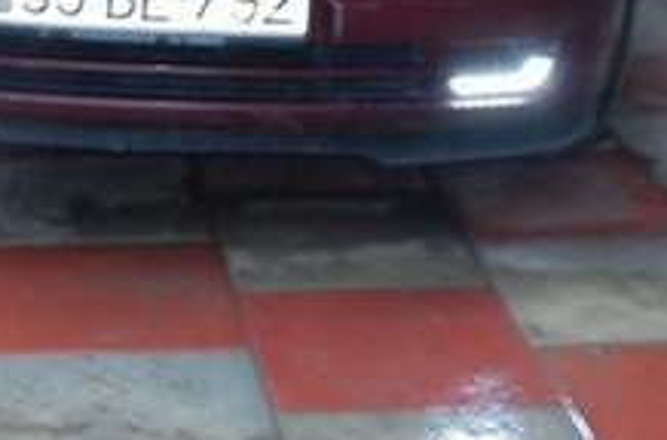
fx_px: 2014
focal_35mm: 109
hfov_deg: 18.7
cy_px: -127
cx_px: 162
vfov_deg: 12.1
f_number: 7.1
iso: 400
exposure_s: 1/2.5
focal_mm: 24
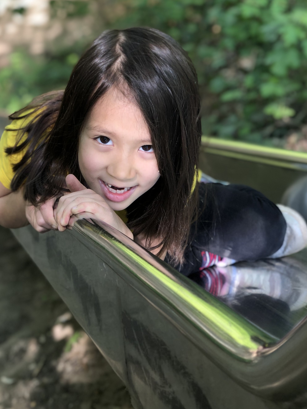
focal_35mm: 79
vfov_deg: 24.5
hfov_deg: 18.6
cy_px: 114
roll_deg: -3.6
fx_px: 934
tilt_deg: -30.2
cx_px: 98
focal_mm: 6
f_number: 2.4
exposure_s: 1/60
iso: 16
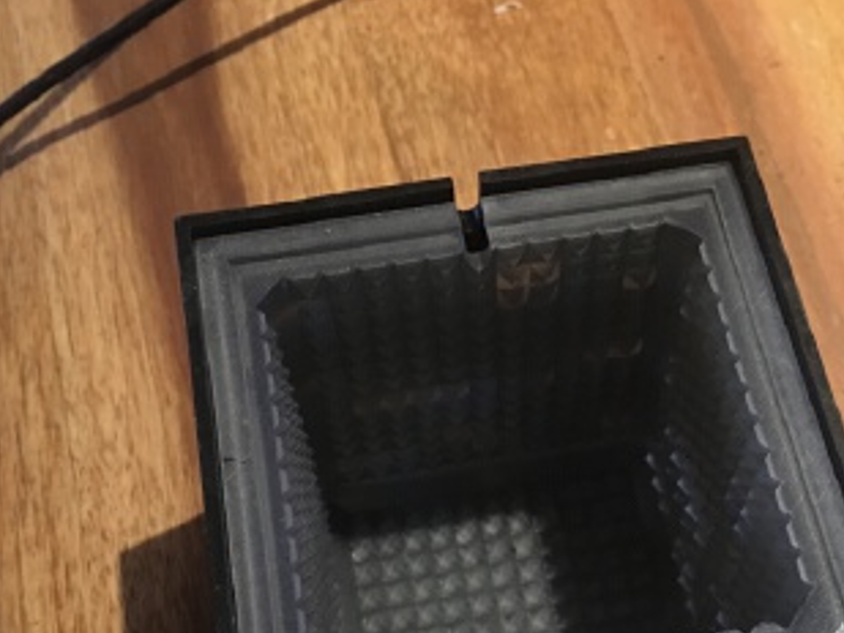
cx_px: 523
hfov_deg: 38.0
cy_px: 532
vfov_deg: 28.3
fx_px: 1220
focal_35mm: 50
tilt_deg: -66.0
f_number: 2.2
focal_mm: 4.15
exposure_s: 1/8
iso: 125
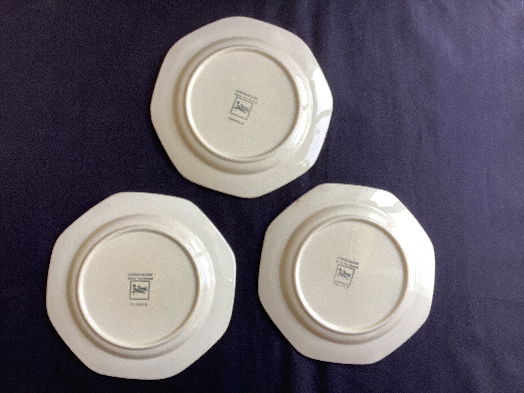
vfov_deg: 45.4
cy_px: 196
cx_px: 262
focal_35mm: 31
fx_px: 469
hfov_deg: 58.4
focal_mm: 3.3
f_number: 2.4
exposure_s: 1/60
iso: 50
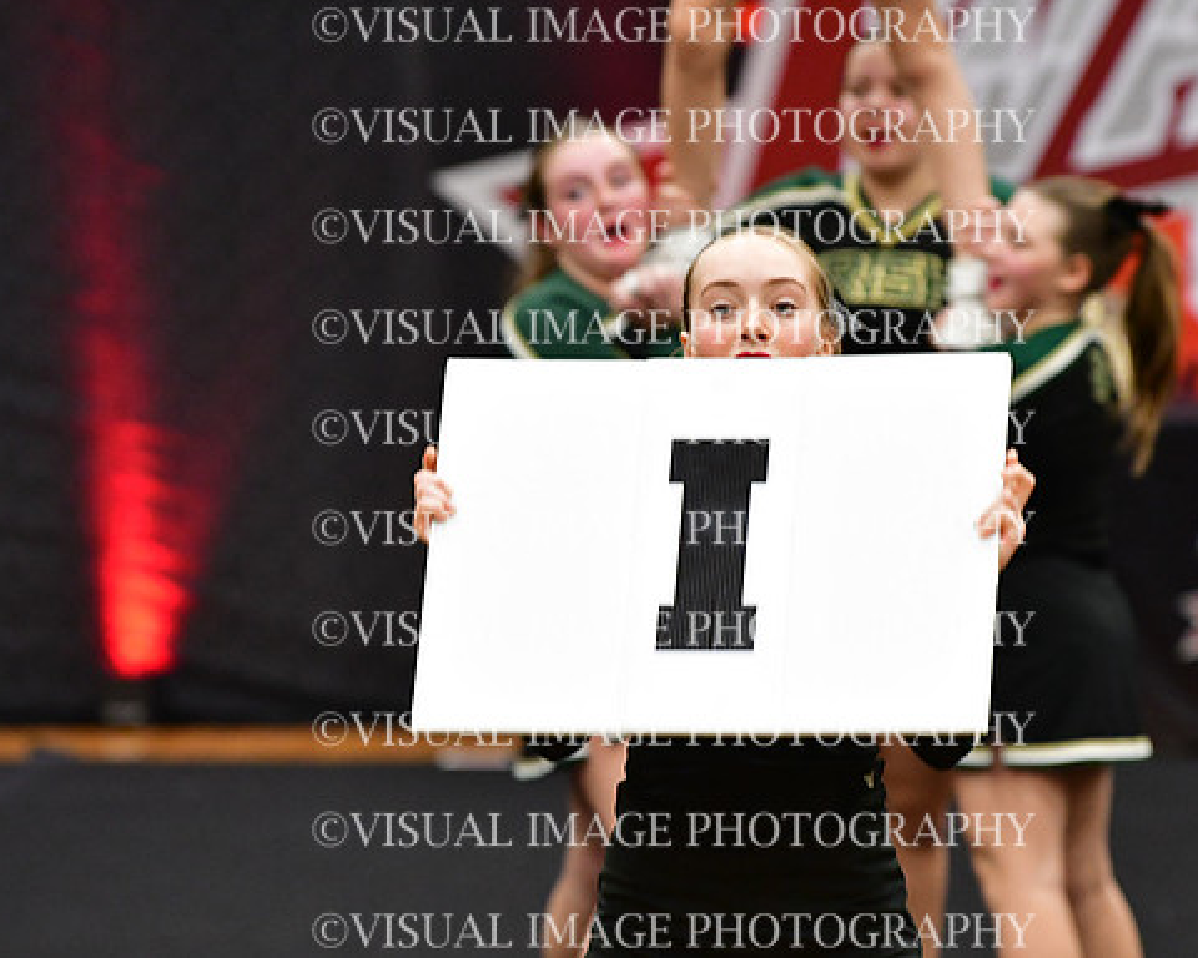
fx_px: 12055
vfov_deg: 4.6
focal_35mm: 340
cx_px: 674
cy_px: 478
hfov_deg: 5.7
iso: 5000
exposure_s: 1/500
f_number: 3.5
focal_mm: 200
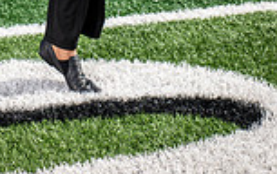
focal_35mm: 132
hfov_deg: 15.7
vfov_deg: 9.1
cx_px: 71
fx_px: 998
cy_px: -214
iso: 125
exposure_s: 1/400
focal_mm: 44
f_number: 7.1
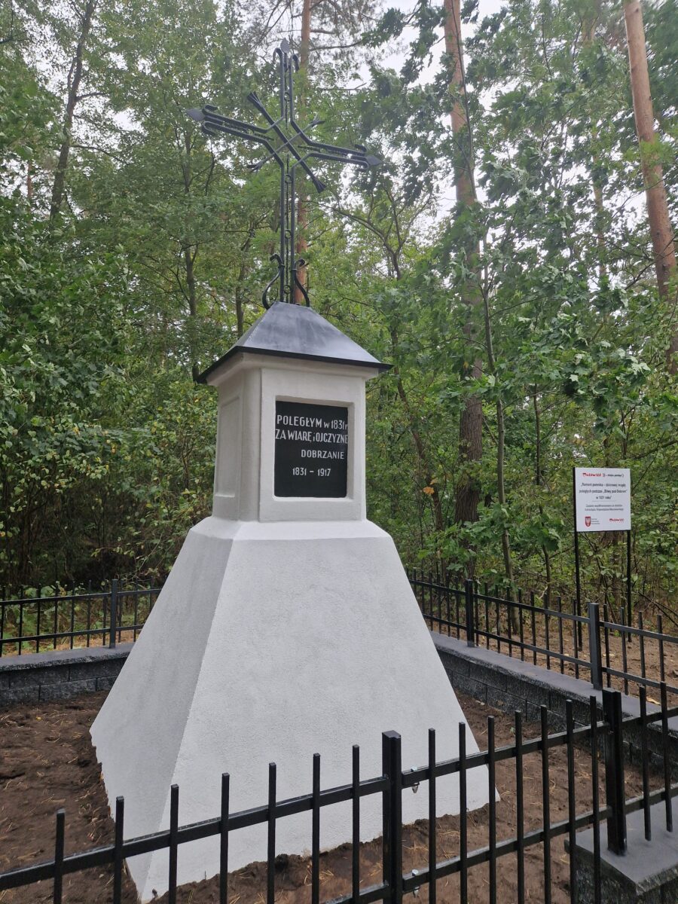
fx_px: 601
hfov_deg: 58.9
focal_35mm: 23
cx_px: 339
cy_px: 452
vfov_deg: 73.9
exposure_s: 1/180
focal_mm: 5.4
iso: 64
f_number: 1.8
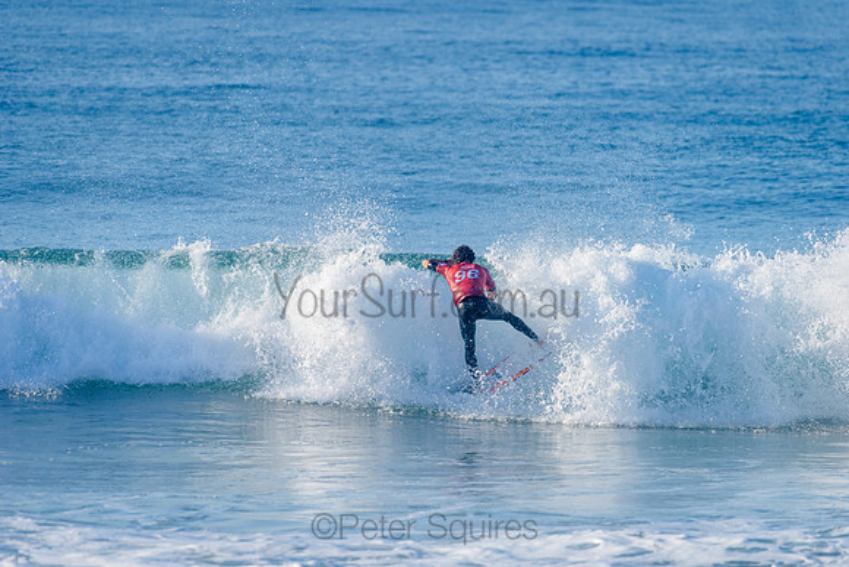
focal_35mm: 500
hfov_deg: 4.1
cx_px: 424
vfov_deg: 2.8
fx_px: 11796
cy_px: 284
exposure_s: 1/2000
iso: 450
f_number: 5.6
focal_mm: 500
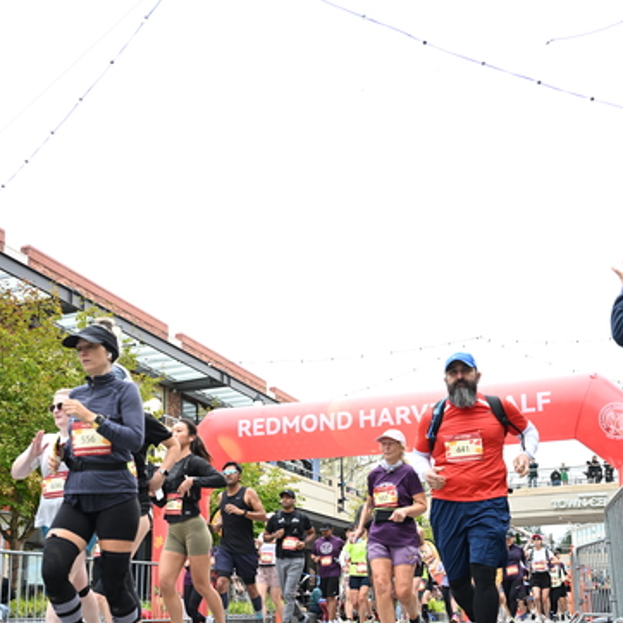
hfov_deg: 41.9
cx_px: 314
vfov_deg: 40.7
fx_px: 814
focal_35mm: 40
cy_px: 466
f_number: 4
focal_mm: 31
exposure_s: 1/640
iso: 2000
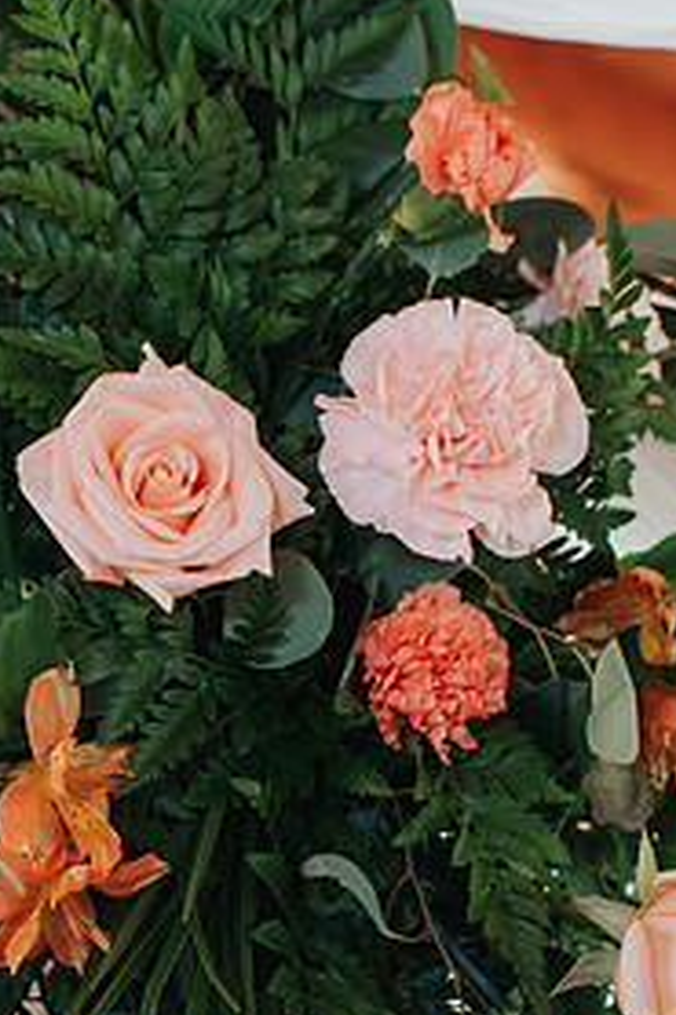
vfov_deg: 23.8
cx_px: 161
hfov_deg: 16.0
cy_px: 719
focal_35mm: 85
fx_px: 2397
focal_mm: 35
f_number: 3.2
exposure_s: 1/200
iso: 800
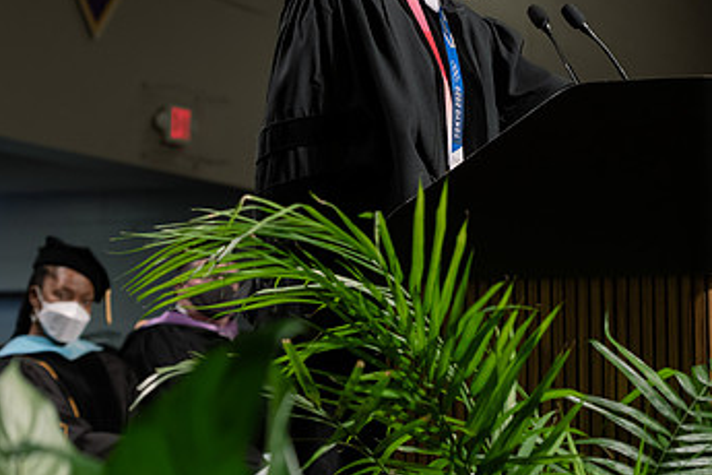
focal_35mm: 138
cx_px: 444
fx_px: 2729
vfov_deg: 9.9
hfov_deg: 14.8
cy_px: 139
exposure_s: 1/200
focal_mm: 82
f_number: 4.5
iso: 1000
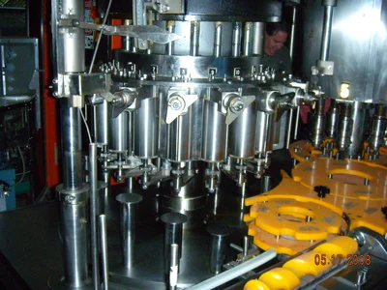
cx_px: 194
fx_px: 425
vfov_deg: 37.7
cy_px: 145
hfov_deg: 49.0
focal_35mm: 38
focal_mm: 6.4
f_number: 3.5
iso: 400
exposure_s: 1/60.2
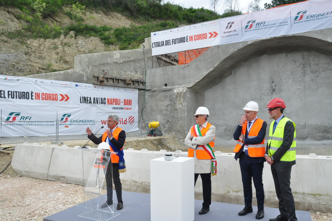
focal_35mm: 27
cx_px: 166
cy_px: 110
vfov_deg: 47.8
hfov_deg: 67.4
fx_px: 249
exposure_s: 1/800
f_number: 13
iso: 1600
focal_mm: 18
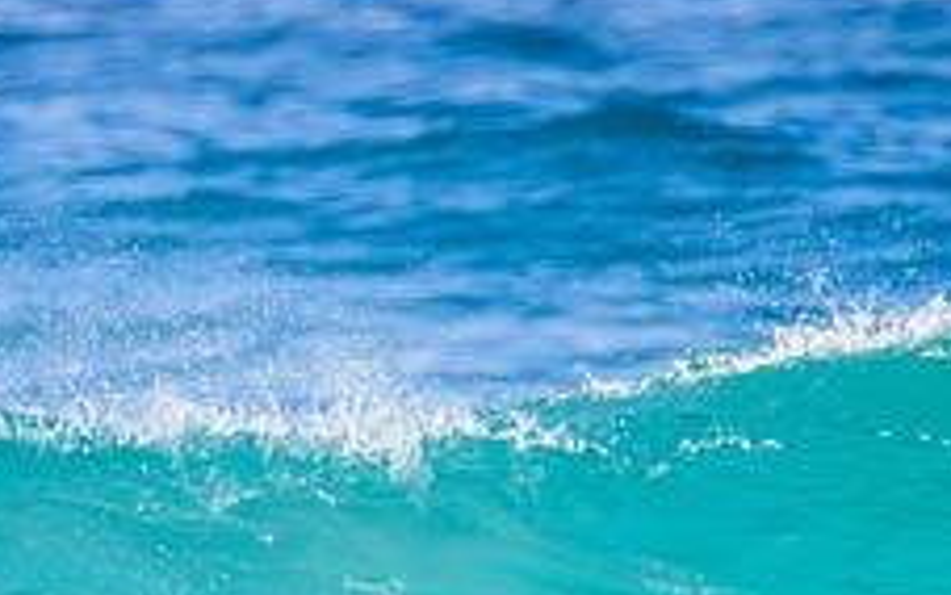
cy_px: 714
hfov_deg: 1.0
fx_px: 54130
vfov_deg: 0.6
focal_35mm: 2088
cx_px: 247
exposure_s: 1/2000
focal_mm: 800
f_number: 11
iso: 1100
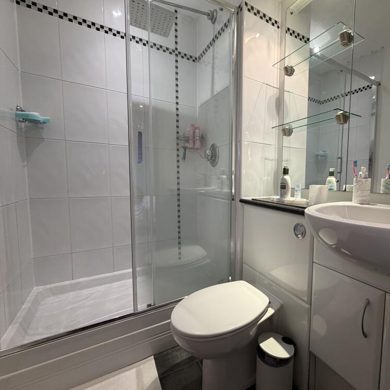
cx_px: 255
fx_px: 217
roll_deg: -0.9
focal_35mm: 17
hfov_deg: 81.6
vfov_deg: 84.0
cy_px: 196
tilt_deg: -4.7
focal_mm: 2.22
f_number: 2.2
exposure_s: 1/50
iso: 200
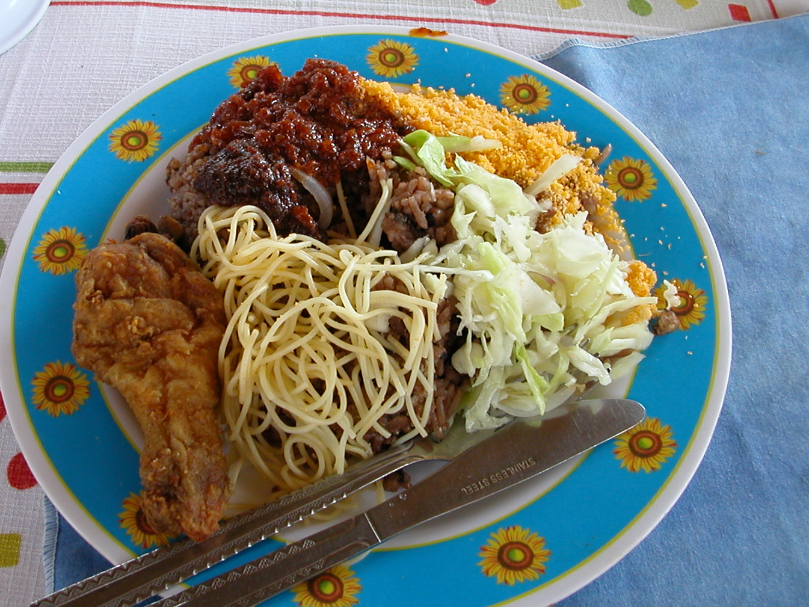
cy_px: 277
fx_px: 1028
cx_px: 349
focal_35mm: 44
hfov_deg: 42.8
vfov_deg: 32.9
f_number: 2.7
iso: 100
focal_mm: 5.6
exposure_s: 1/58.1
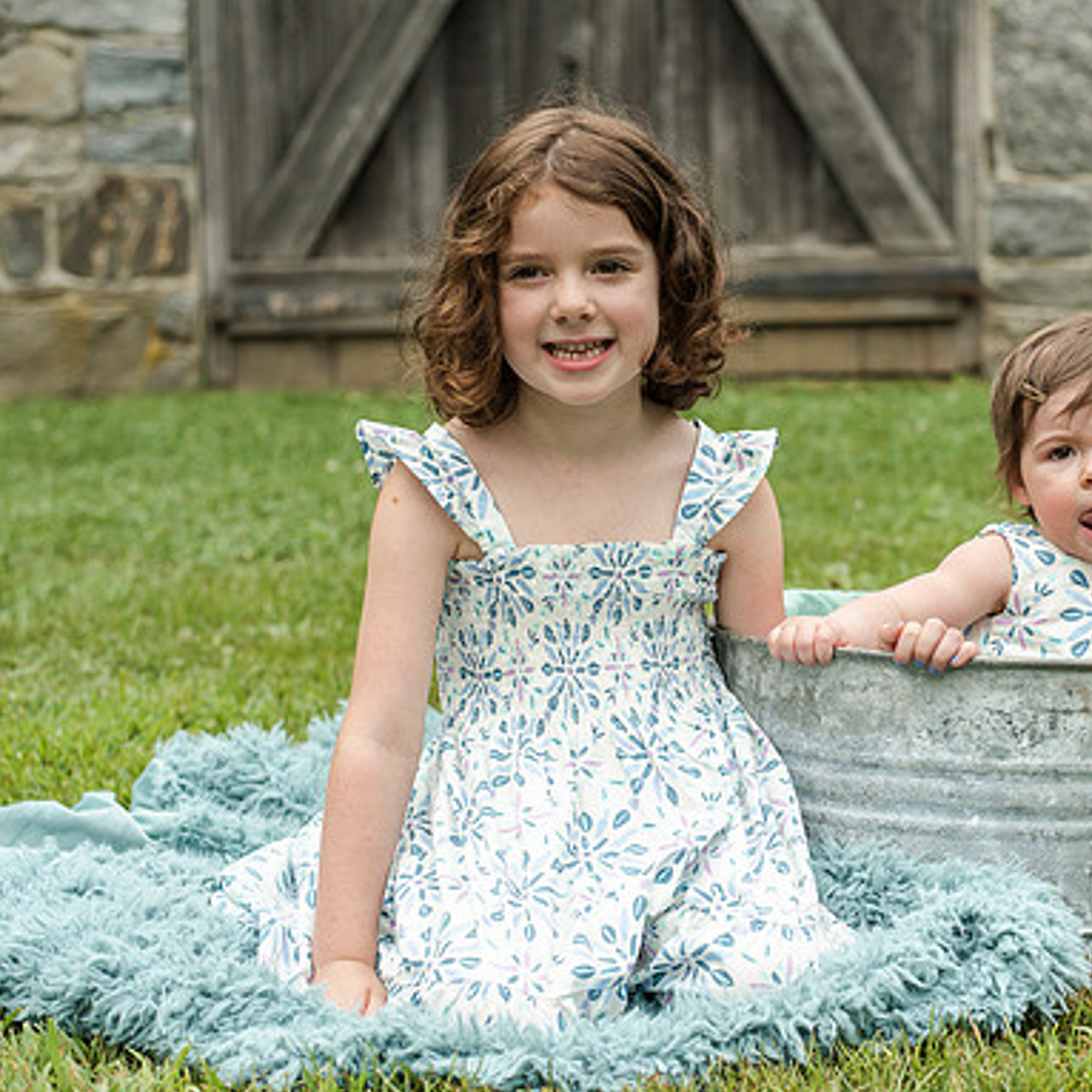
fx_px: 2463
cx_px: 865
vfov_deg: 25.0
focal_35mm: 69
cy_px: 570
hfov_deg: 24.6
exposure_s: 1/3200
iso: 640
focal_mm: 50
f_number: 3.5
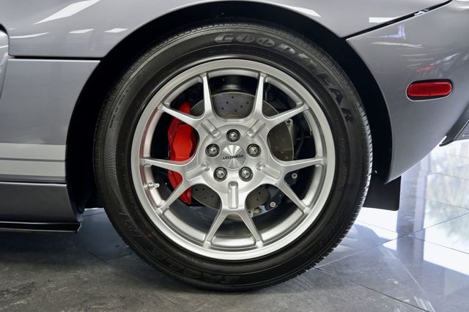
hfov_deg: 43.6
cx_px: 234
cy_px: 156
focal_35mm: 45
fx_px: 586
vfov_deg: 29.8
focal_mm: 45
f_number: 4.5
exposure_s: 1/200
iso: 1250
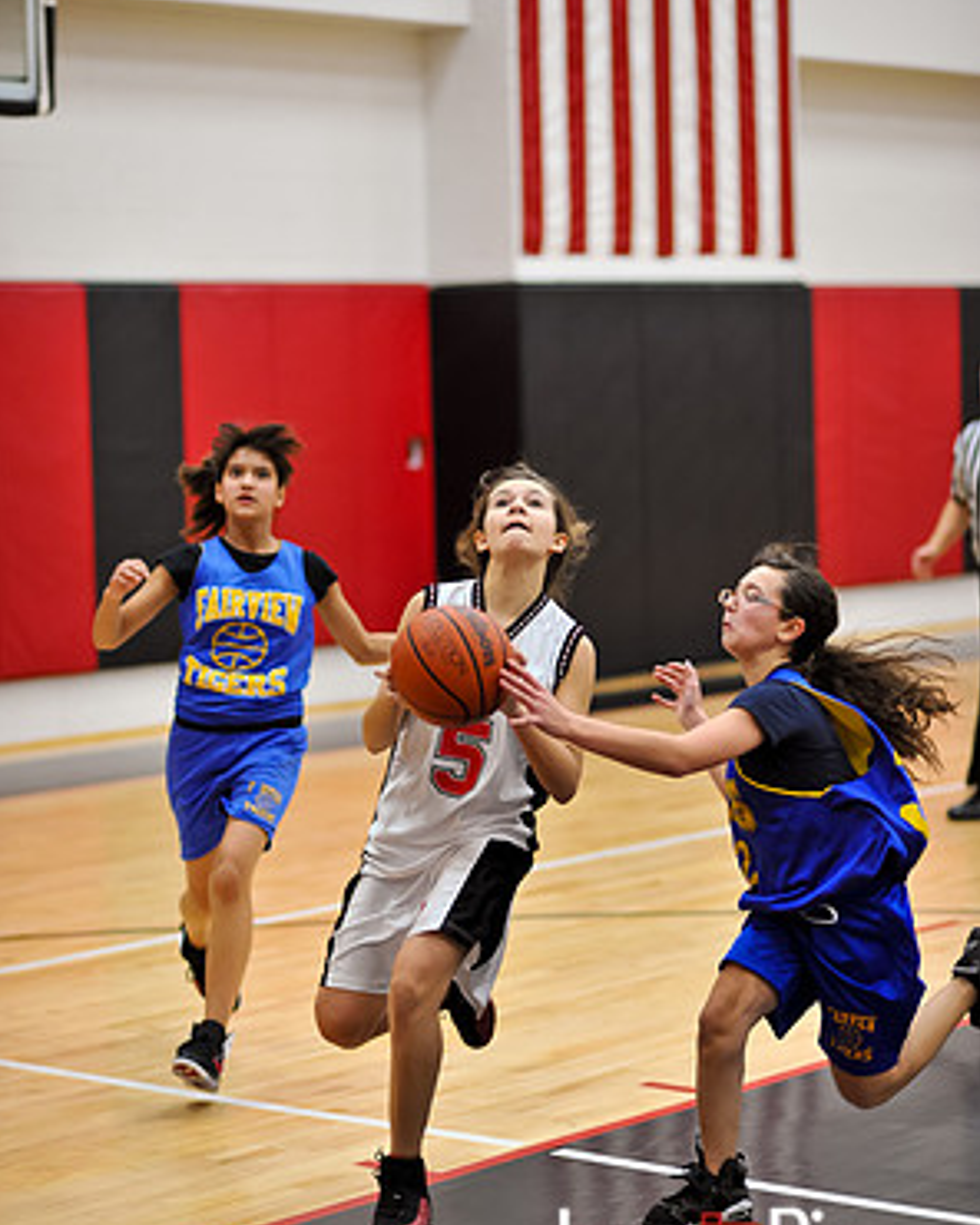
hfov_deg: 15.9
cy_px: 639
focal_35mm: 97
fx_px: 3517
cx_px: 488
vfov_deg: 19.8
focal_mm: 85
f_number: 2
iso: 1600
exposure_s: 1/500
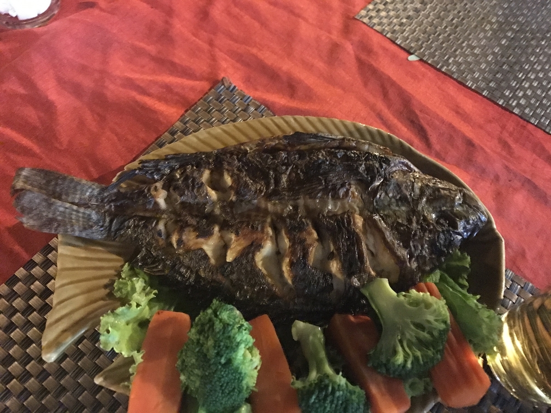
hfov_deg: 63.4
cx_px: 276
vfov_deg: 49.7
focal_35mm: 28
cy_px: 206
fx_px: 446
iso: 400
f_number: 1.8
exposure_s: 1/4
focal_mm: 3.99
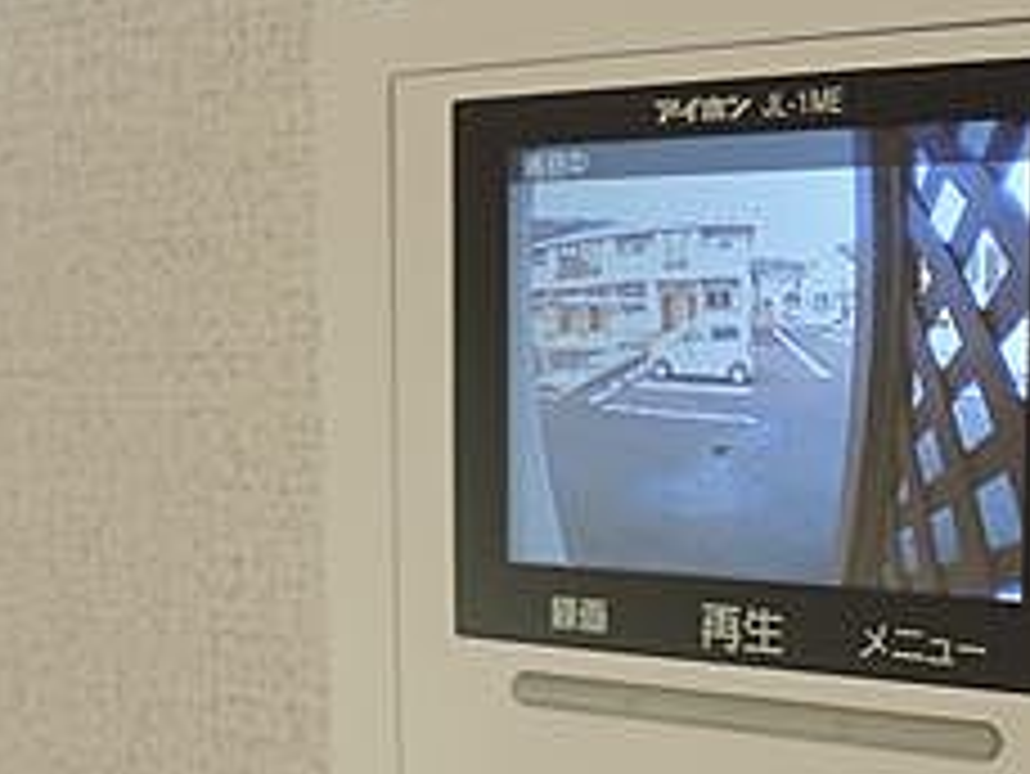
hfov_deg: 28.8
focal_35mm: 67
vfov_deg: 21.7
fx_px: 1995
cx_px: 661
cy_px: 598
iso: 140
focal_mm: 5.1
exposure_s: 1/30
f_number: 2.8
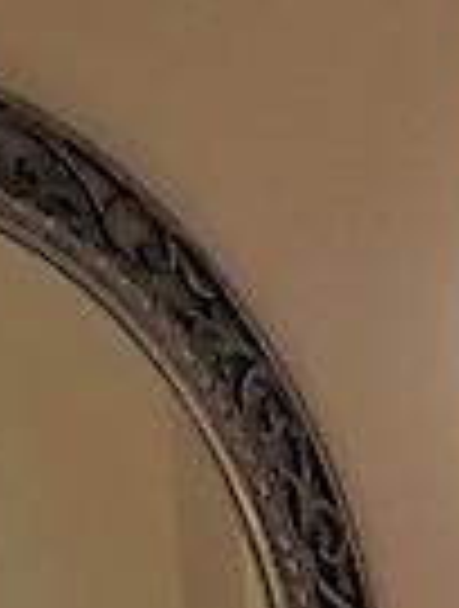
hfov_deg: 10.0
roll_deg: +0.8
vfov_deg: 12.9
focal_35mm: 137
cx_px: 940
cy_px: 1112
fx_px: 2411
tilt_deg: -14.0
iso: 25
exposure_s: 1/30
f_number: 2.2
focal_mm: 4.15
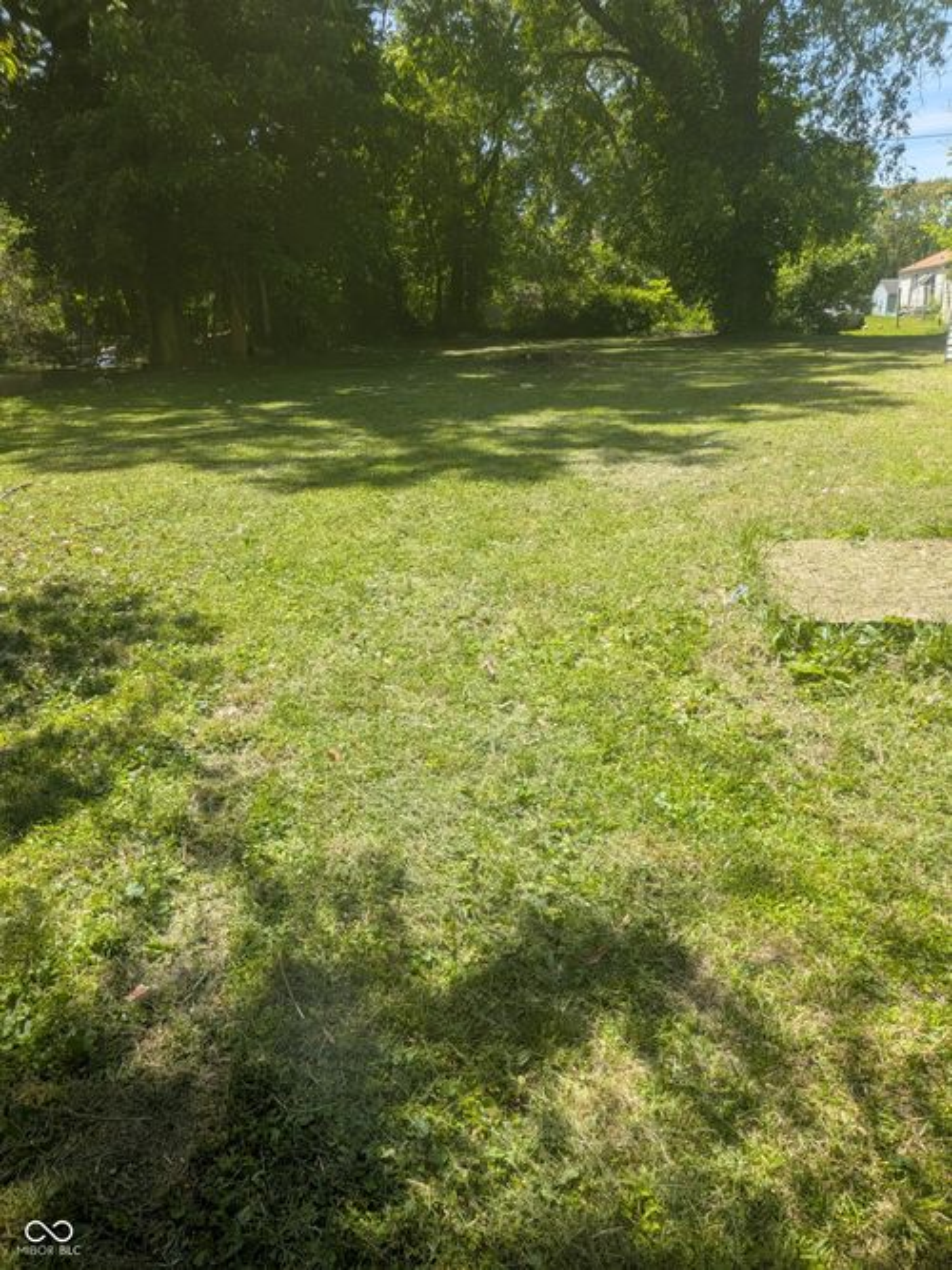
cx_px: 476
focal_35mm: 24
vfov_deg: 71.6
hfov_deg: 56.8
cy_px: 635
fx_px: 880
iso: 29
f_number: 1.7
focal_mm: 4.53
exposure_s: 1/826
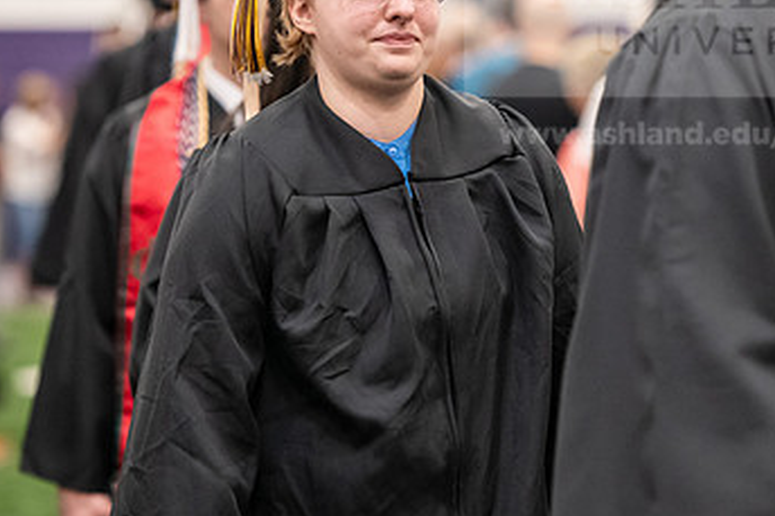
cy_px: 181
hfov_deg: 8.1
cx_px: 397
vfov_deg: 5.4
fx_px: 5444
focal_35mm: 253
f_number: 3.2
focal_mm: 150
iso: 3200
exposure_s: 1/200
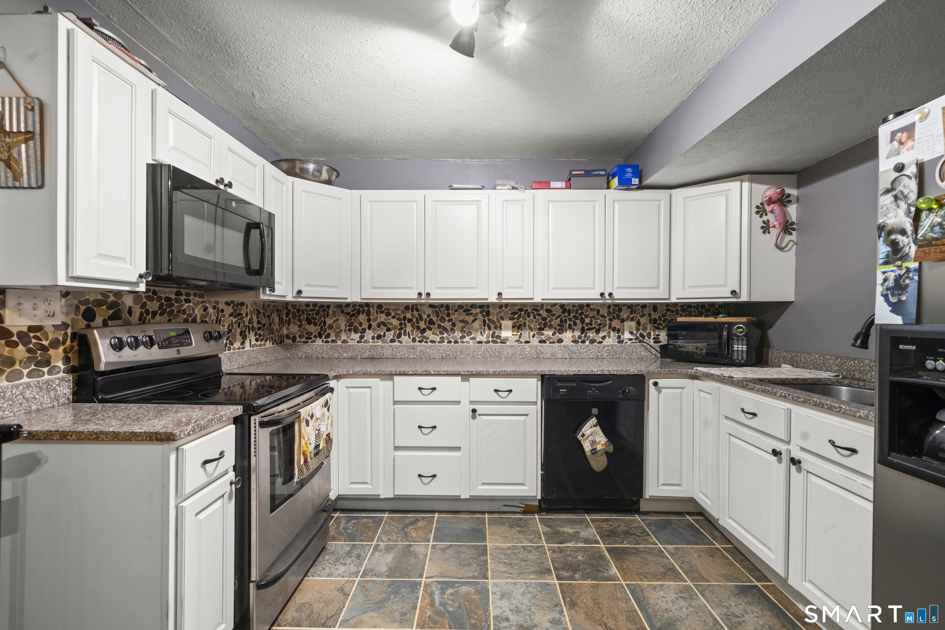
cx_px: 472
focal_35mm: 15
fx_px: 394
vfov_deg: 77.3
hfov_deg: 100.4
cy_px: 315
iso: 400
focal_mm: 15
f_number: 7.1
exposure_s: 1/2
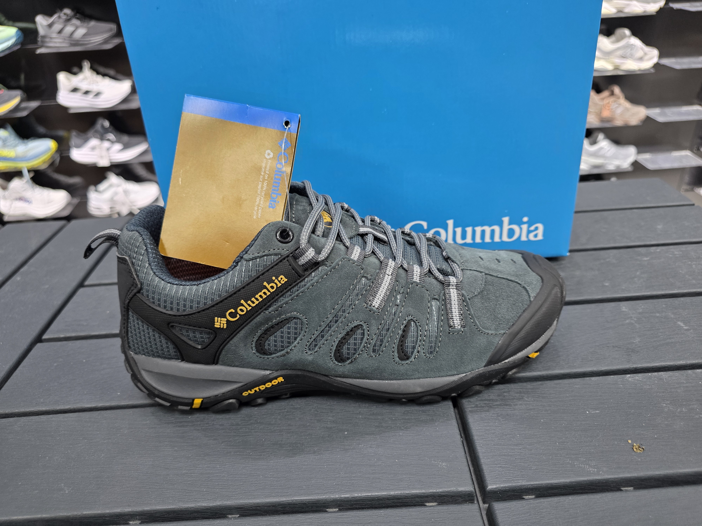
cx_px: 351
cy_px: 263
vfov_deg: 58.9
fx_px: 466
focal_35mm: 23
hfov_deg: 73.9
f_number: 1.7
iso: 200
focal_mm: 6.3
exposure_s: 1/100
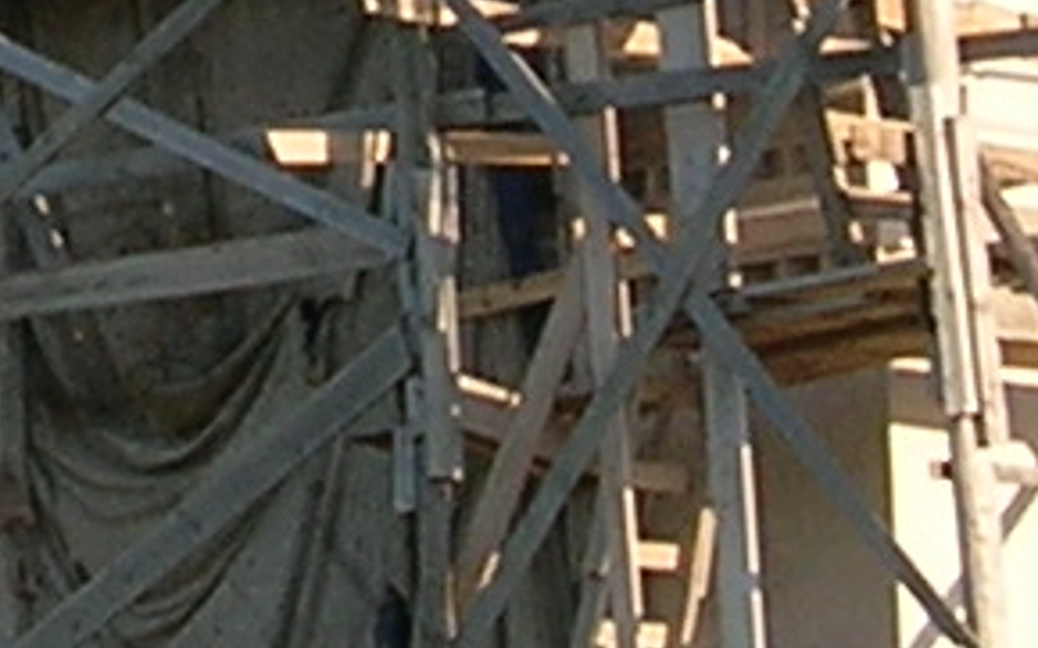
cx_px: -150
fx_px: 8031
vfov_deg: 4.6
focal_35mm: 284
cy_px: -383
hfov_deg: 7.3
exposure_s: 1/230
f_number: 4.9
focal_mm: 5.7
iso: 50
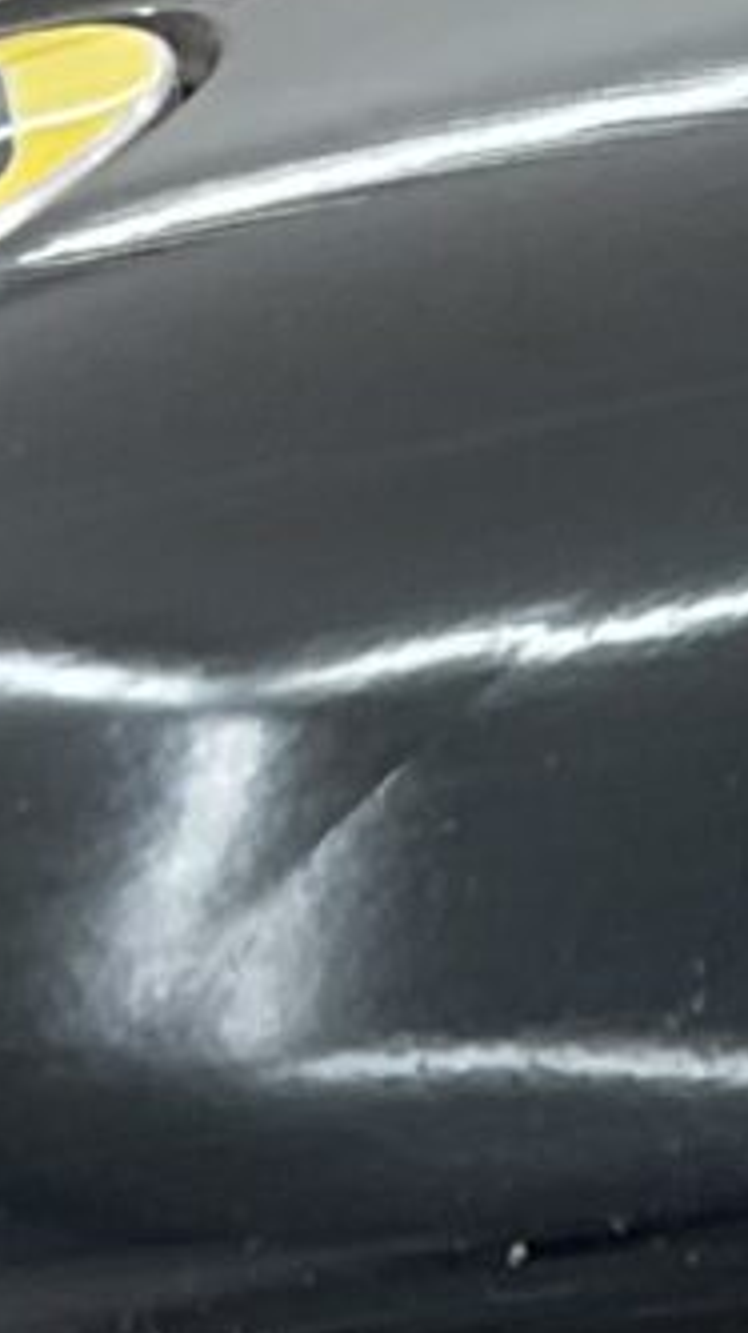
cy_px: 3022
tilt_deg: -7.5
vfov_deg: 8.3
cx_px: 1472
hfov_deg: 4.9
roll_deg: +1.5
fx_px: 8579
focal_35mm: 243
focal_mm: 3
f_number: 1.8
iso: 16
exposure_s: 1/101
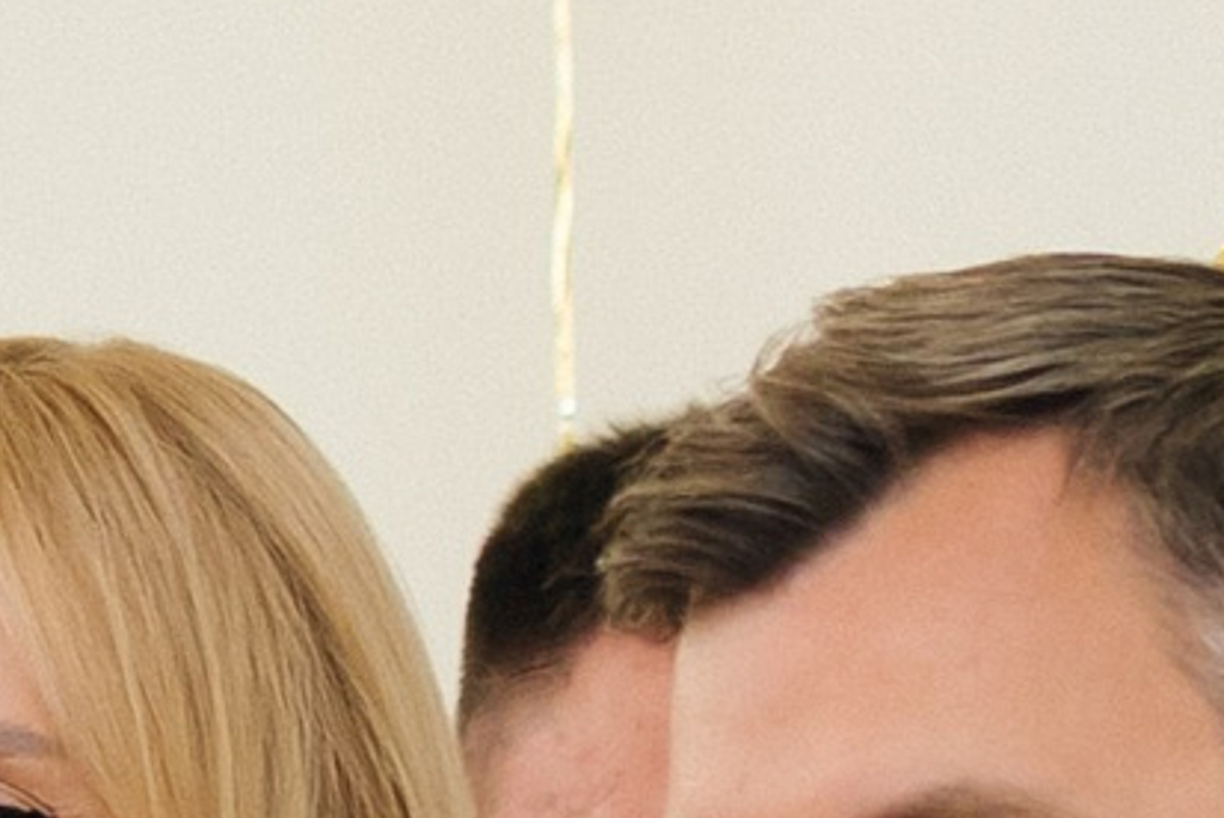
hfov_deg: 5.2
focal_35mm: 396
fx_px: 13473
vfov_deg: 3.5
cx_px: -148
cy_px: 713
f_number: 2.2
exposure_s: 1/100
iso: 500
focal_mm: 35
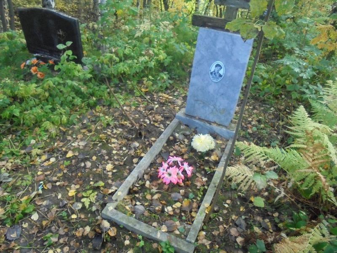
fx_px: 253
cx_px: 168
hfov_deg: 67.3
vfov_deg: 53.1
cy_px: 126
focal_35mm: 26
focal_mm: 4.6
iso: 500
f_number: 3.5
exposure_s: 1/125
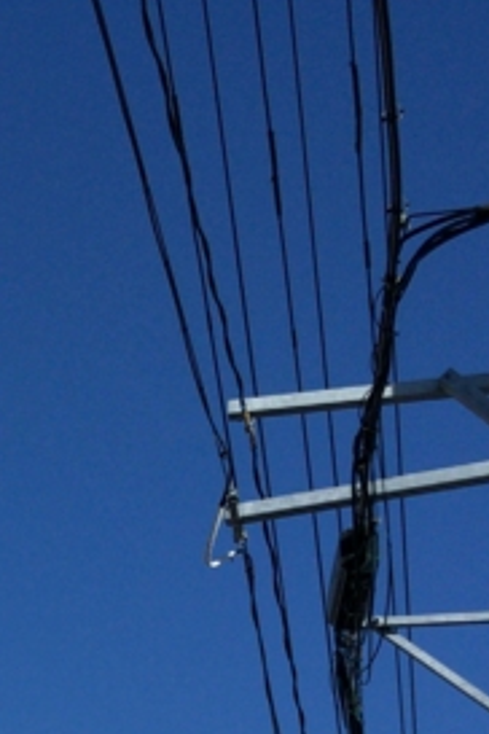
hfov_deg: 11.0
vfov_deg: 16.8
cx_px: -502
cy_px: 1008
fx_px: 2302
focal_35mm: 113
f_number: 2.2
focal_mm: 4.15
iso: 25
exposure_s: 1/1374
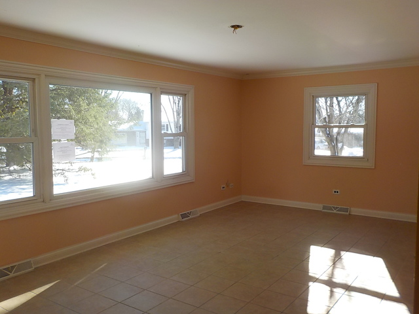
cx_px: 210
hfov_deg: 60.0
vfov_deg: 46.8
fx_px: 363
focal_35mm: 30
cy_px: 157
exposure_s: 1/250
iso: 125
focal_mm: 4.1
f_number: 3.3
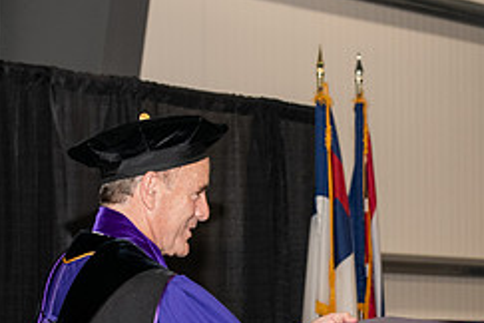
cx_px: 426
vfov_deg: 8.2
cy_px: 318
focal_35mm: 167
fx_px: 2245
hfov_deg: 12.2
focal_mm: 70
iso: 1600
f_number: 5.6
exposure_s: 1/200
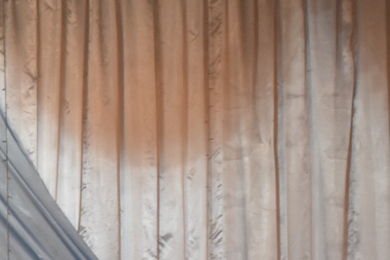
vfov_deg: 5.6
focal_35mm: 245
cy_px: 377
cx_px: -329
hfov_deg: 8.1
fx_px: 2654
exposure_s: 1/60
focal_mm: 38
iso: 1100
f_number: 4.2
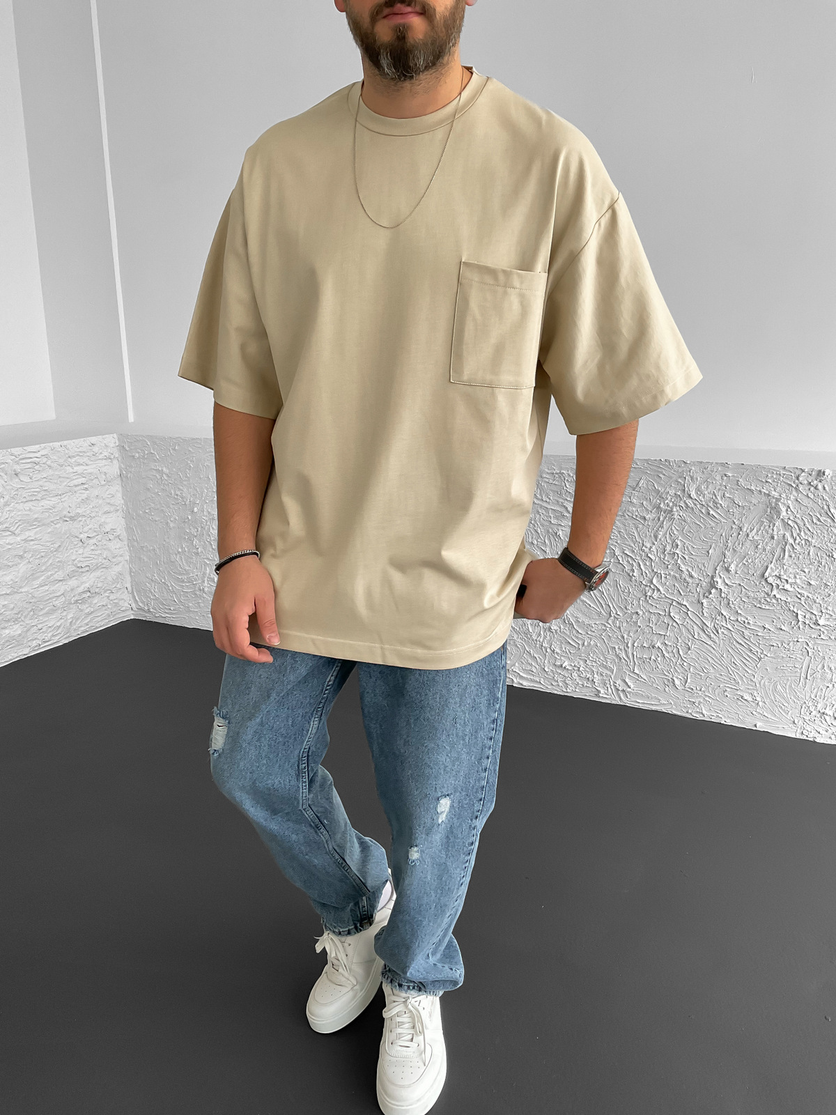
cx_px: 418
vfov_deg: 61.7
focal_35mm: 29
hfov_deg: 48.2
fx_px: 934
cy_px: 558
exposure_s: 1/120
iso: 64
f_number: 1.8
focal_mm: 3
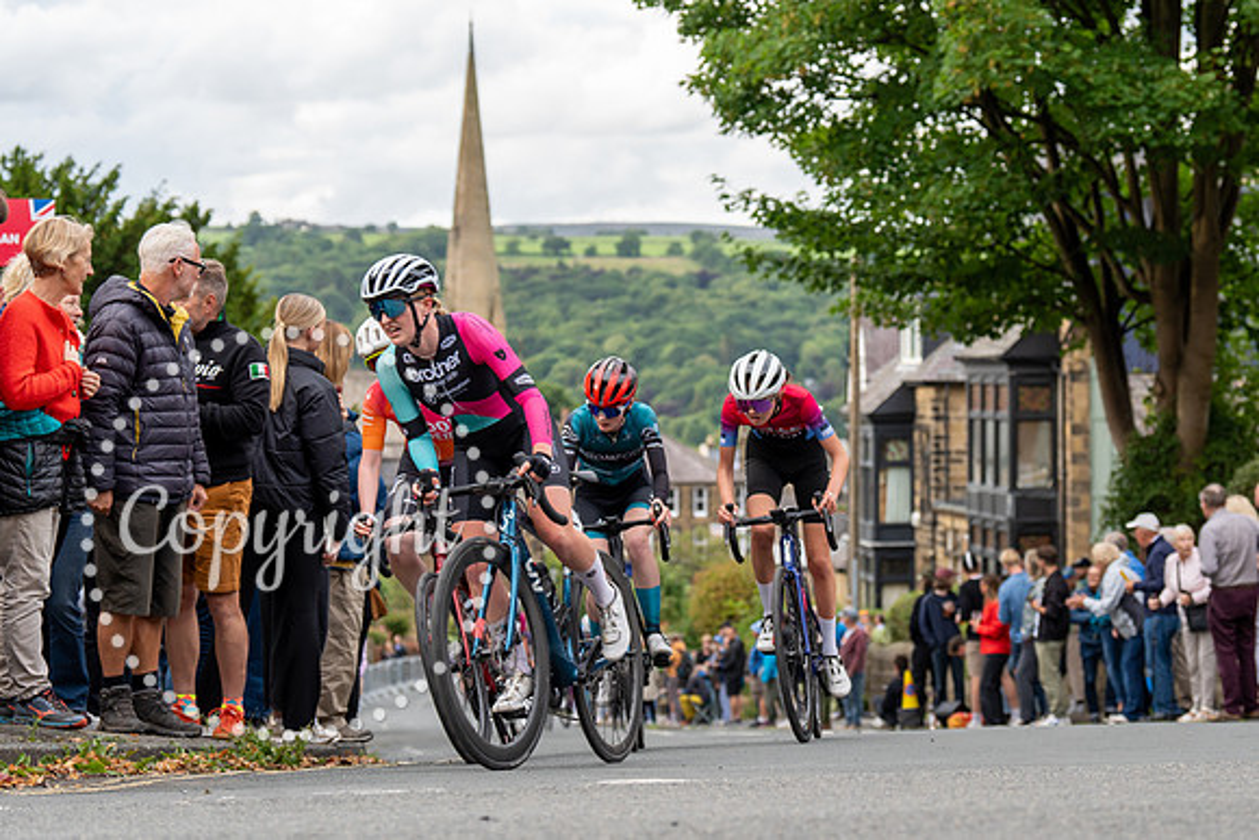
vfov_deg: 16.2
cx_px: 758
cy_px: 334
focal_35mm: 84
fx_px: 2948
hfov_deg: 24.1
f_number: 3.5
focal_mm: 70
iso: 500
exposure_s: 1/500
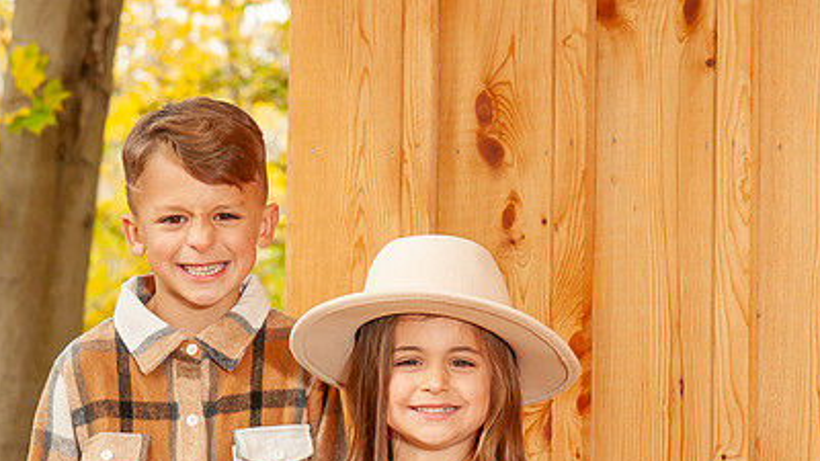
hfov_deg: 14.7
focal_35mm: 146
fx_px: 3174
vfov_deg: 8.3
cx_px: 419
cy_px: 287
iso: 500
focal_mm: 70
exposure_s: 1/160
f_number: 6.3
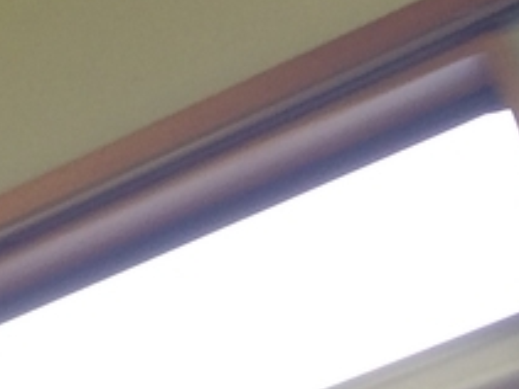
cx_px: -922
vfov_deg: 8.6
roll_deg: +9.7
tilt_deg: +12.9
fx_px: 2472
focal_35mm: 165
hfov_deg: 9.8
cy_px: 716
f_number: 2.2
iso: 40
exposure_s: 1/60
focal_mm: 4.15
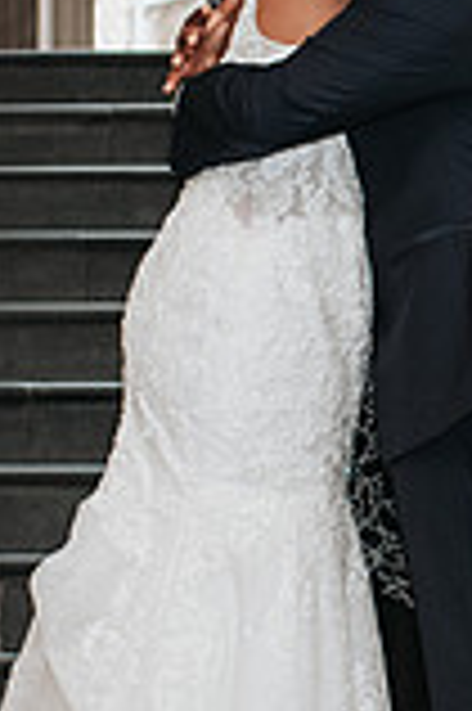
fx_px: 4750
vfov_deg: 8.5
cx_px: 458
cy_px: 276
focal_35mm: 241
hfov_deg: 5.7
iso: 1000
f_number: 3.2
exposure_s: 1/125
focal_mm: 35
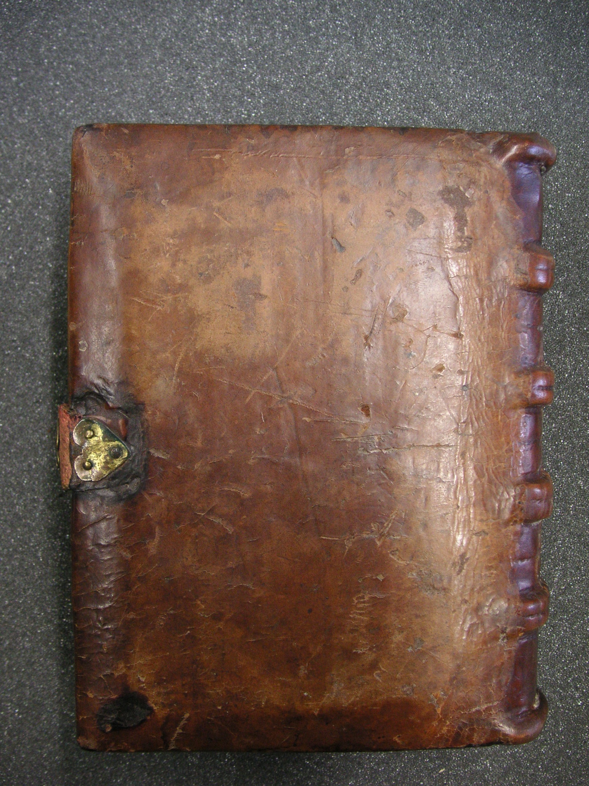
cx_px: 294
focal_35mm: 37
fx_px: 839
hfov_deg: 38.7
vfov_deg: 50.1
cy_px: 393
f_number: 2.8
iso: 100
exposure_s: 1/30
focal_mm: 6.1
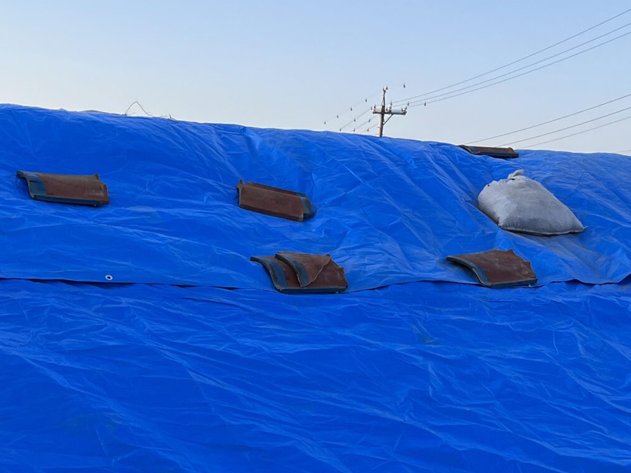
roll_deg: -1.7
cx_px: 233
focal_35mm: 66
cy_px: 477
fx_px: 1203
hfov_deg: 29.3
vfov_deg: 21.4
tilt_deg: -12.3
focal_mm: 5.1
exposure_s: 1/684
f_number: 1.6
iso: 50
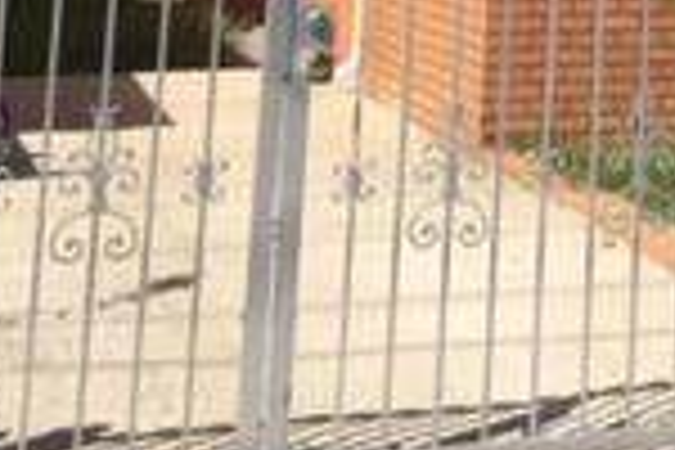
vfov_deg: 9.6
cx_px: 1008
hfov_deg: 14.8
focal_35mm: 129
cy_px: -580
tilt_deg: +12.3
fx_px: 2419
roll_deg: -3.5
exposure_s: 1/2198
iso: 32
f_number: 2.2
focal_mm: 4.15
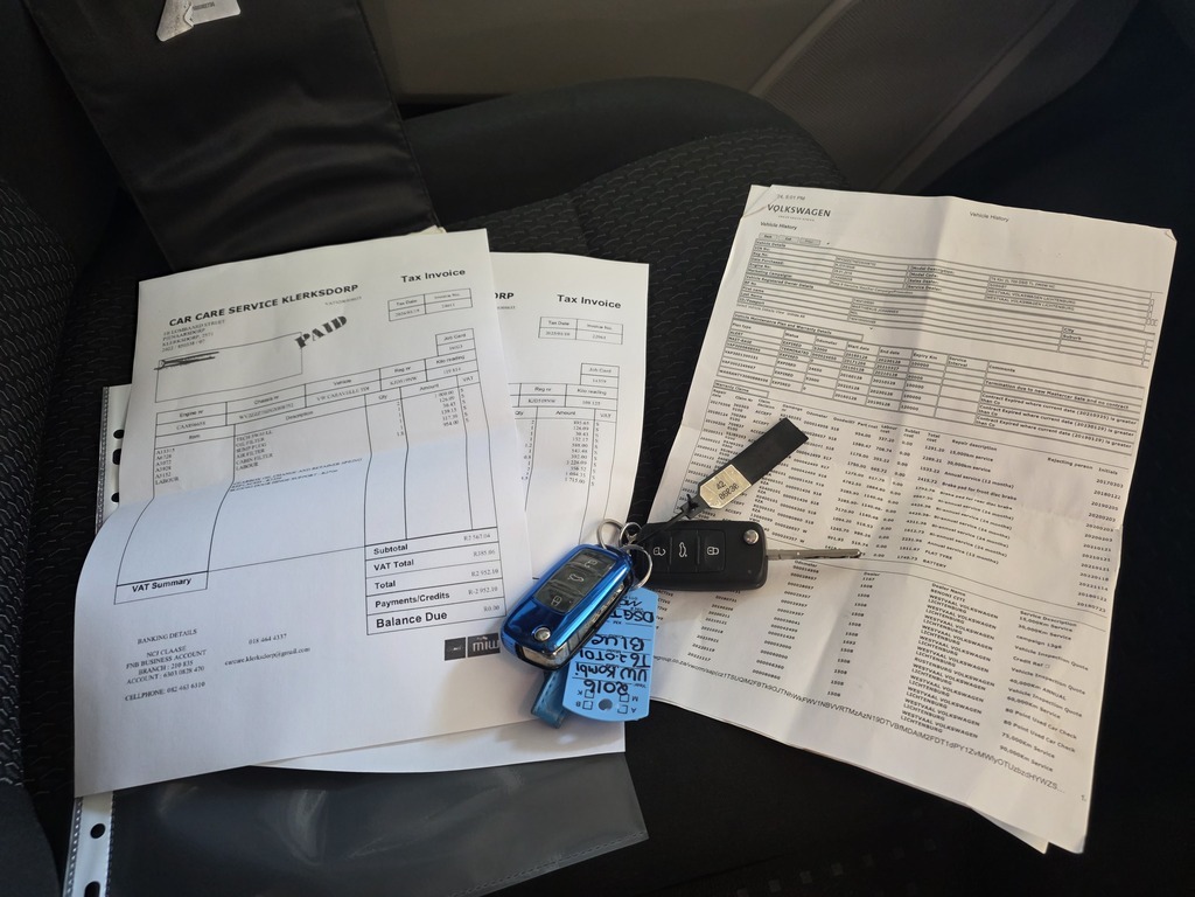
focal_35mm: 23
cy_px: 448
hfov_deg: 73.9
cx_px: 598
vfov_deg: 58.9
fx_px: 794
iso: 400
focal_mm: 6.25
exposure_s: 1/100
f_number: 1.7
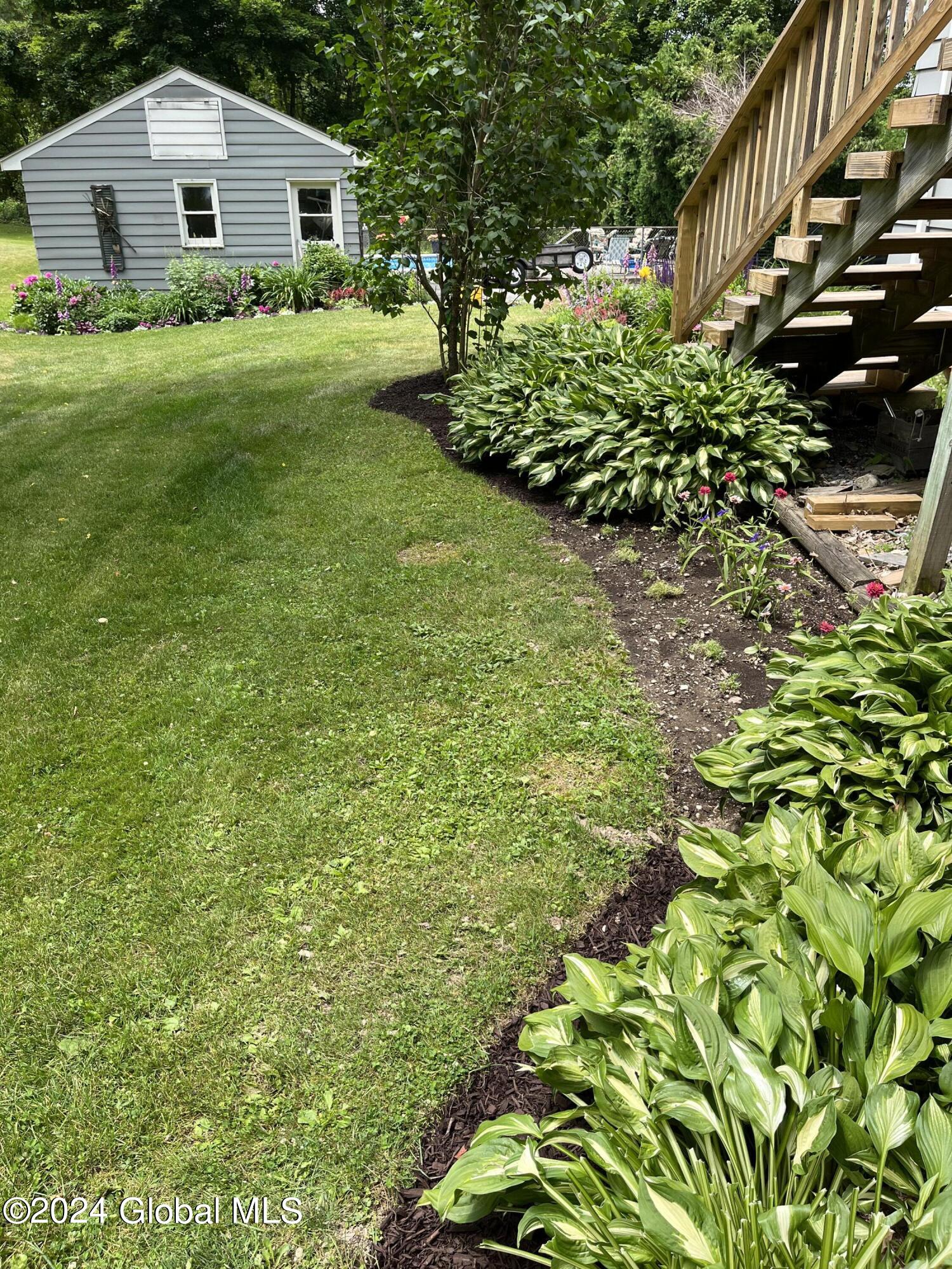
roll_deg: -0.2
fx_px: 953
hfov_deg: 53.1
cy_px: 634
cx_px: 476
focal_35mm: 26
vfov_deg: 67.3
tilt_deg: -21.8
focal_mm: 5.1
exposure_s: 1/787
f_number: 1.6
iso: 50
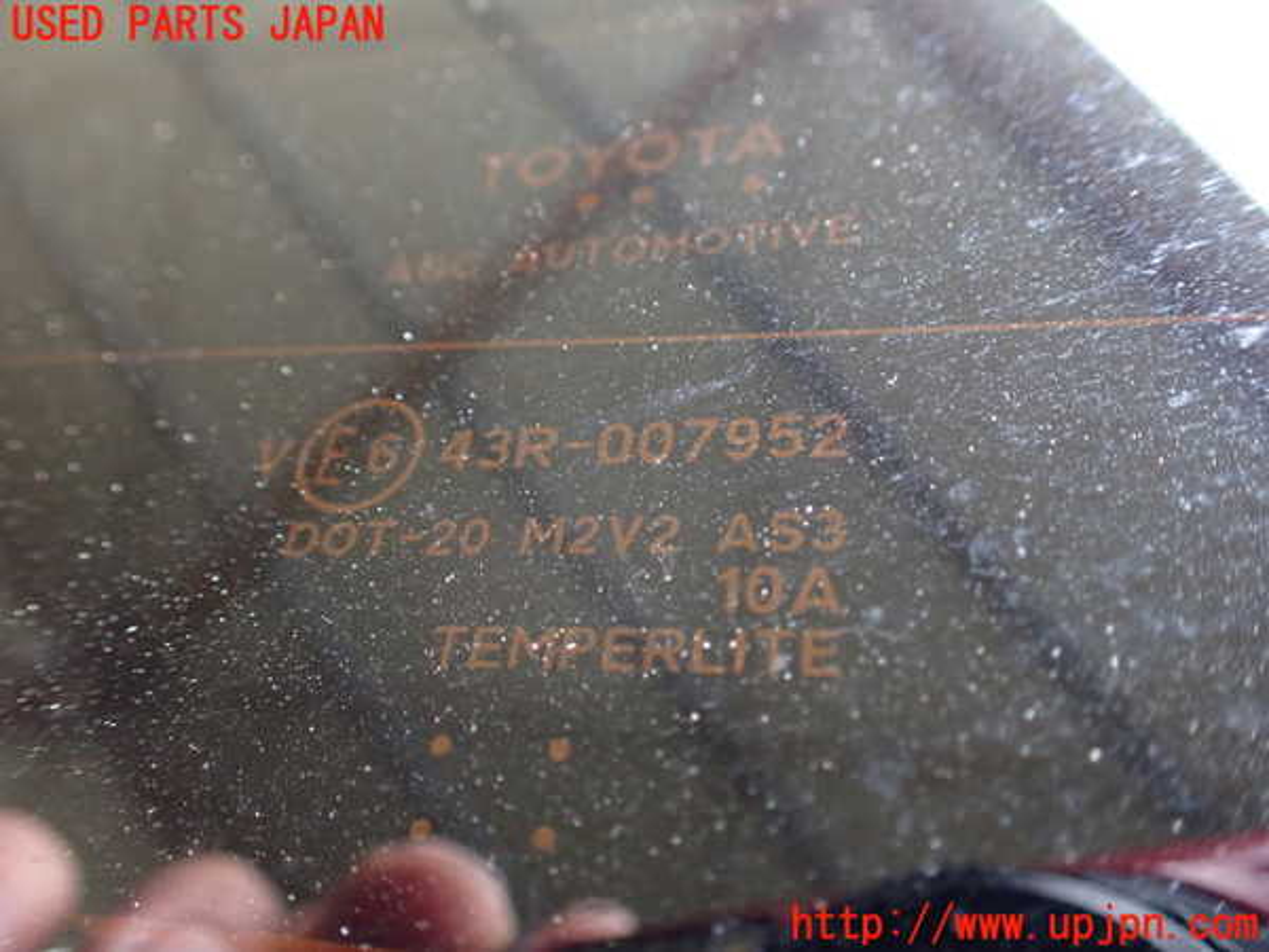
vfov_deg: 46.8
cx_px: 634
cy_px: 476
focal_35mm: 30
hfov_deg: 60.0
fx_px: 1100
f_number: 2.3
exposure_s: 1/40
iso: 800
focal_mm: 5.4
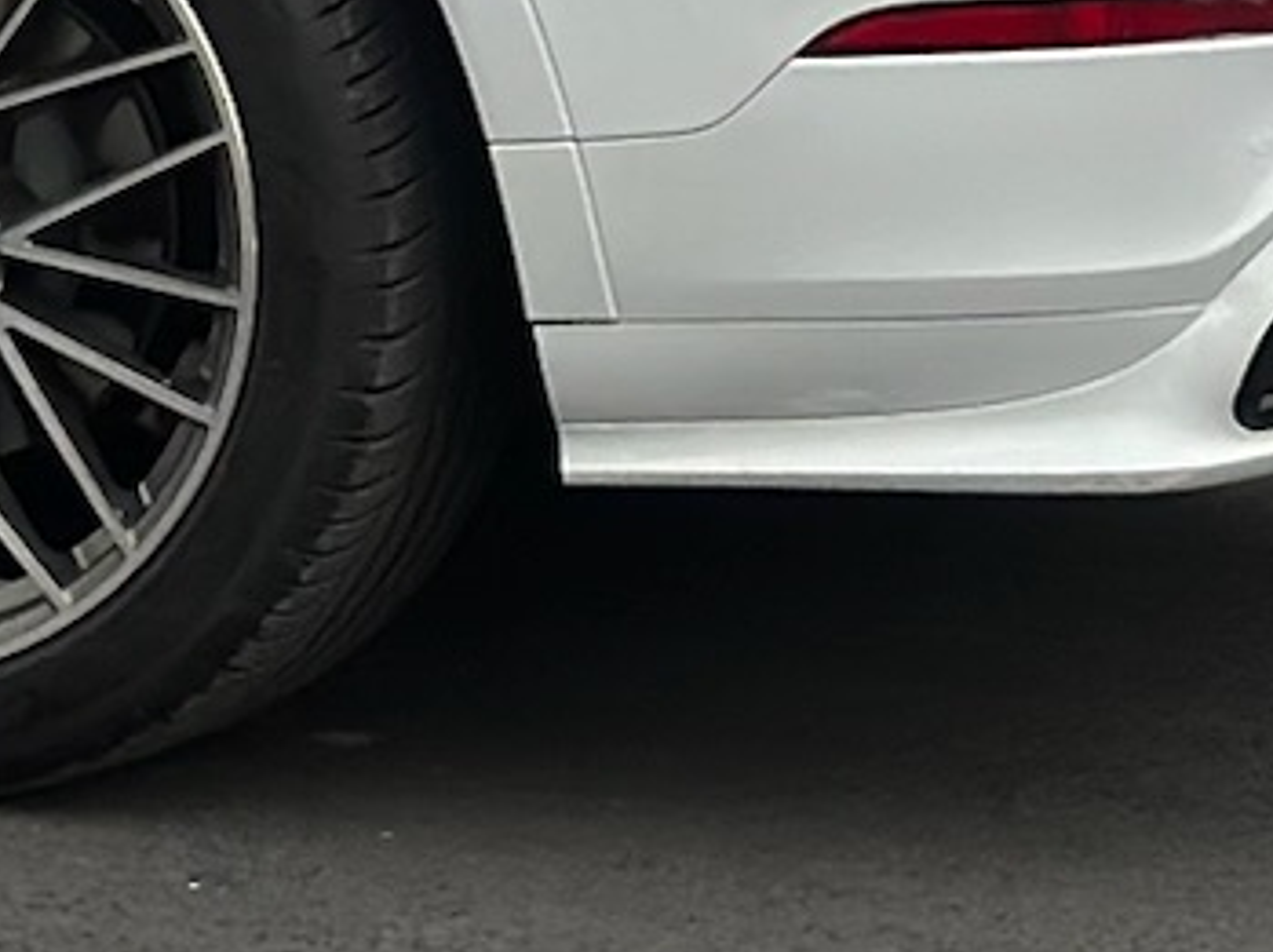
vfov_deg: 5.1
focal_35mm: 282
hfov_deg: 6.9
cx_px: -1036
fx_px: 10360
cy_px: -1335
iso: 80
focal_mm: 6.86
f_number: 1.78
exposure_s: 1/919
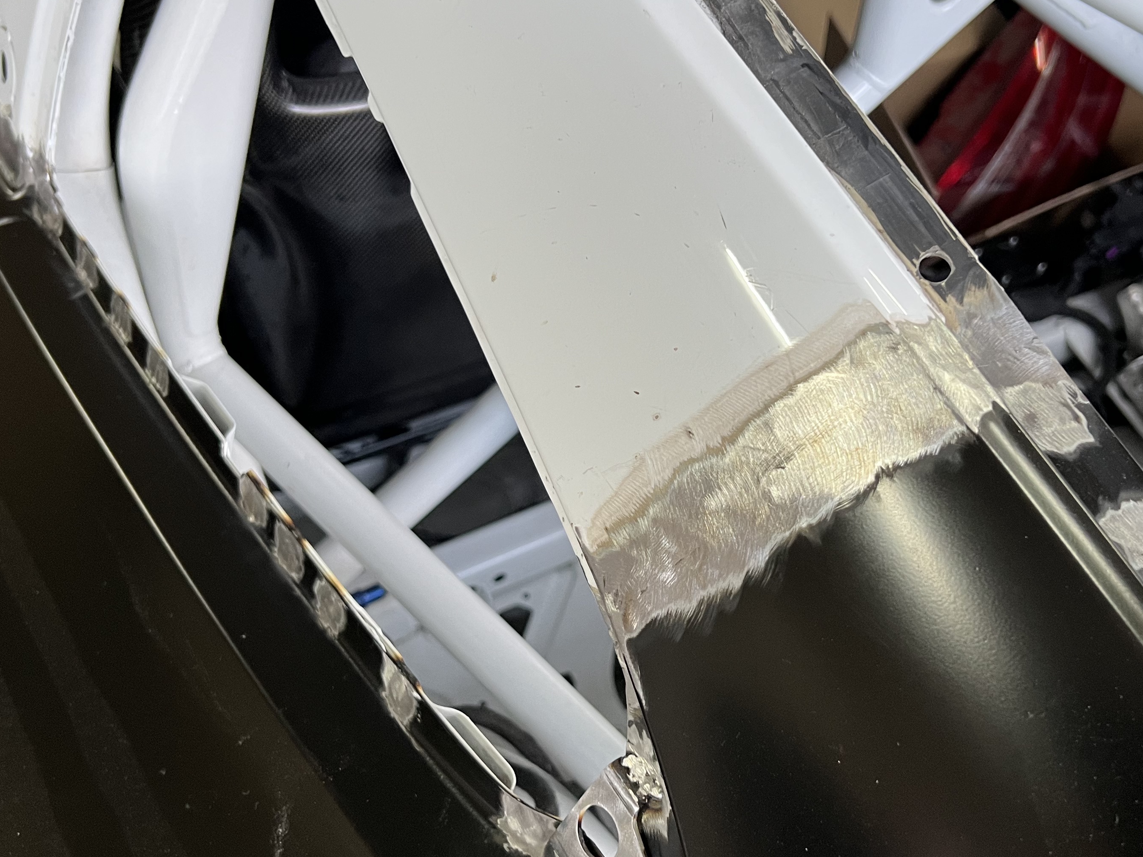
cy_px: 516
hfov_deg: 47.8
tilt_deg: -51.6
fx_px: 1288
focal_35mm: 39
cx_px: 608
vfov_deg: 36.7
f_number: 1.5
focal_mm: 5.7
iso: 200
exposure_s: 1/60
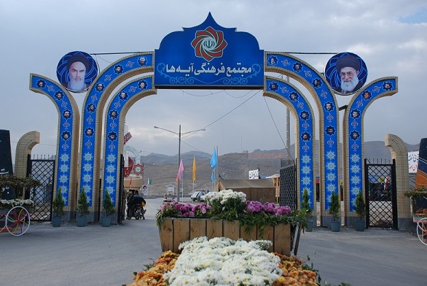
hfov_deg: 45.4
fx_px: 511
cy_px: 141
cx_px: 211
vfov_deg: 31.3
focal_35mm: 43
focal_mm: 28
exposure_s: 1/400
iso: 200
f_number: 5.6
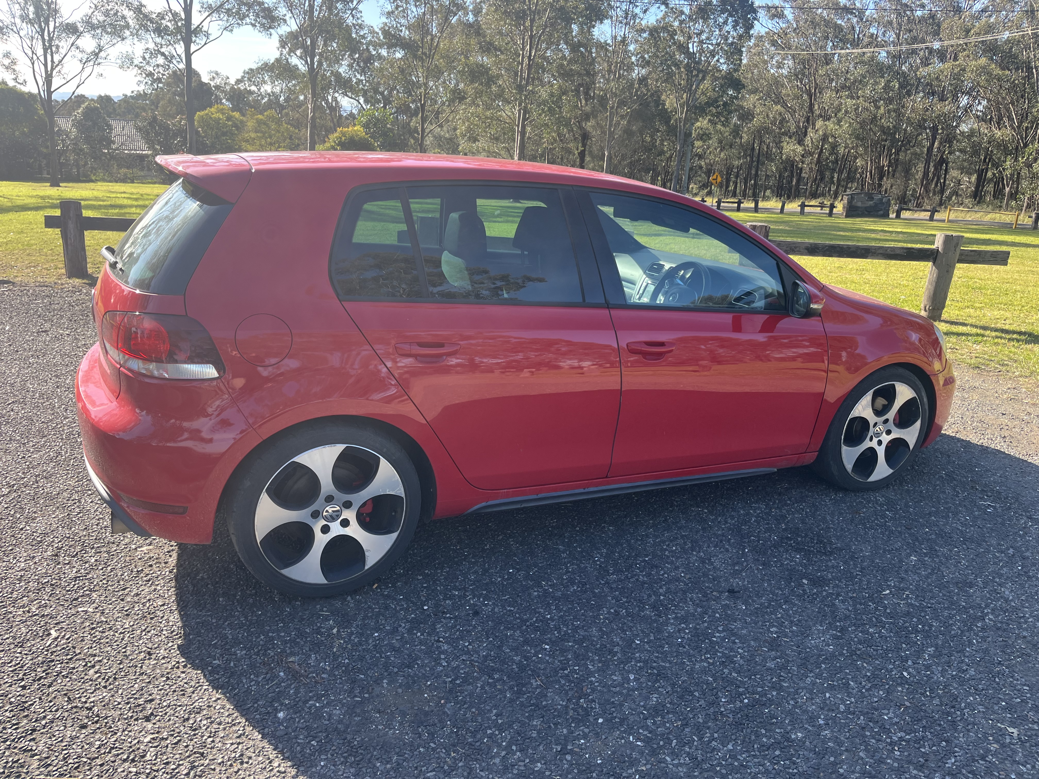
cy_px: 390
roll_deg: -3.1
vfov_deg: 53.1
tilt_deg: -17.8
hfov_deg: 67.3
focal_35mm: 26
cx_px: 520
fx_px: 780
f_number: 1.6
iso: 50
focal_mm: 5.1
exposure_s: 1/473
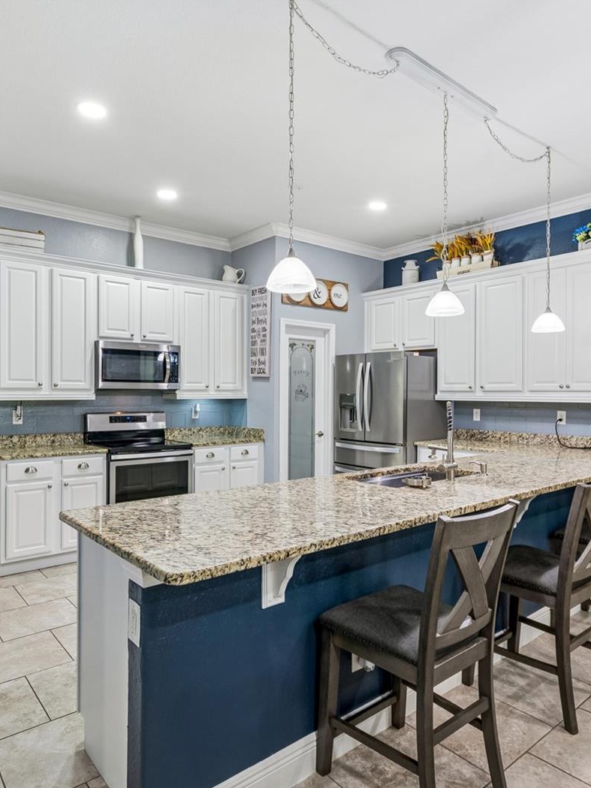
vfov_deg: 76.4
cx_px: 304
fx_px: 501
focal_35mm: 22
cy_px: 398
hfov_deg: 61.1
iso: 100
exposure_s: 1/5
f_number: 7.1
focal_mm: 10
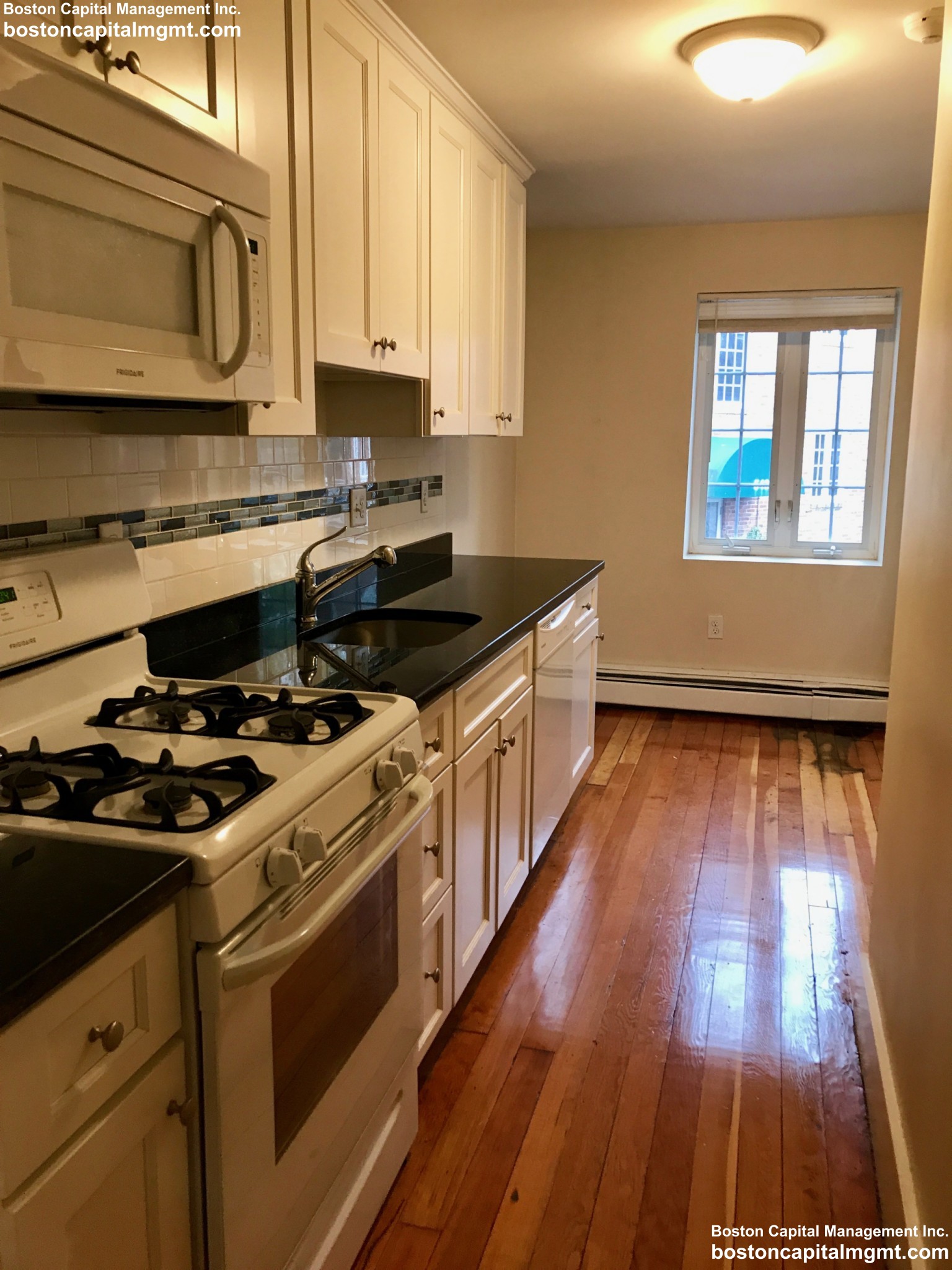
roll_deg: +1.0
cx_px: 476
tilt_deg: -9.3
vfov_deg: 63.4
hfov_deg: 49.7
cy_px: 635
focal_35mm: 28
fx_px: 1027
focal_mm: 3.99
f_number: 1.8
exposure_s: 1/20
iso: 40
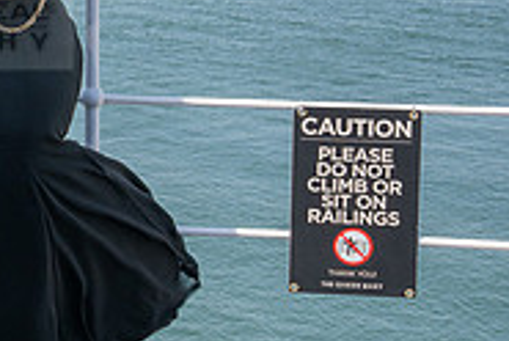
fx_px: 1855
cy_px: -75
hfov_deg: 14.4
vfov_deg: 10.3
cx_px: -286
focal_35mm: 131
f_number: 11
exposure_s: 1/200
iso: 200
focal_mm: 31.5
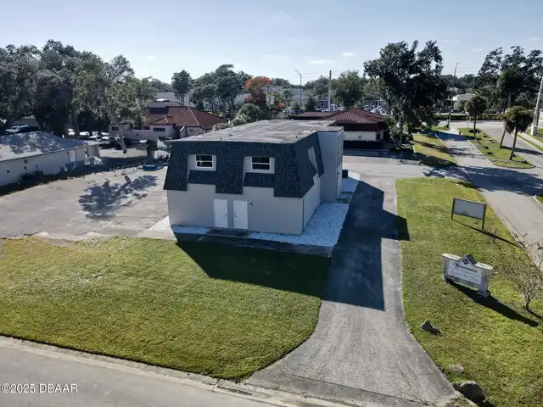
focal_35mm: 24
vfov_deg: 56.8
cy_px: 204
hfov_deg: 71.6
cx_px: 272
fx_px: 376
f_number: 2.8
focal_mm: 4.5
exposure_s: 1/725
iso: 100
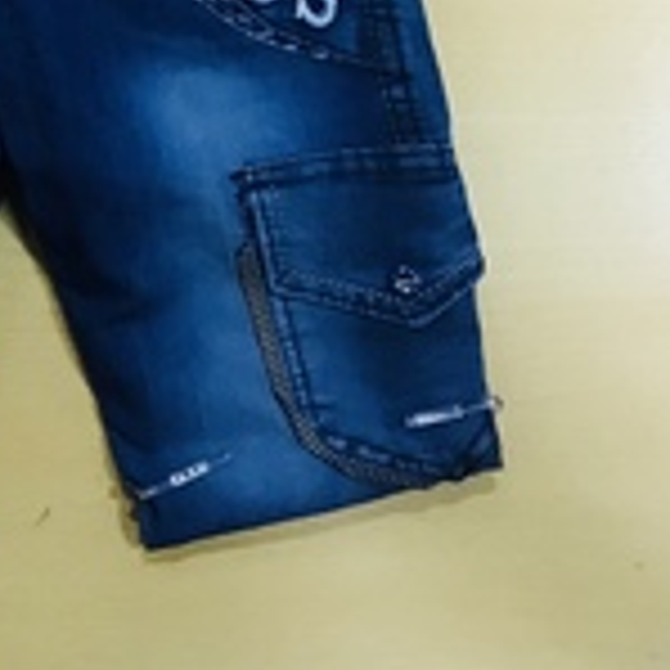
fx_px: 1818
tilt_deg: -81.1
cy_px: -169
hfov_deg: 20.4
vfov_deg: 19.5
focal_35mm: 83
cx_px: 58
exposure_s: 1/17
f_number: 1.8
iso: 100
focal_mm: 3.99
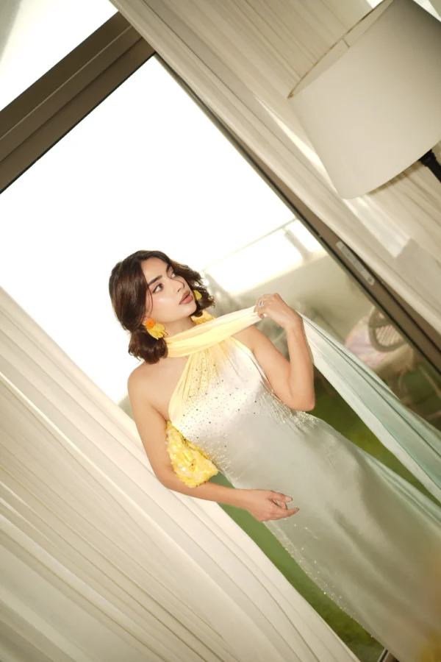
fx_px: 643
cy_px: 331
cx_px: 220
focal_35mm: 35
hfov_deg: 37.9
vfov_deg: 54.4
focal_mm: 35
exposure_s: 1/160
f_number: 2
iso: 50
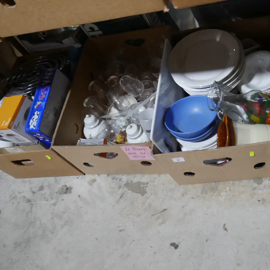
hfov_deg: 37.4
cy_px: 115
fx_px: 388
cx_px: 204
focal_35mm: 44
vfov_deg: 38.3
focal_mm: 16
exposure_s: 1/60
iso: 250
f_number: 3.6
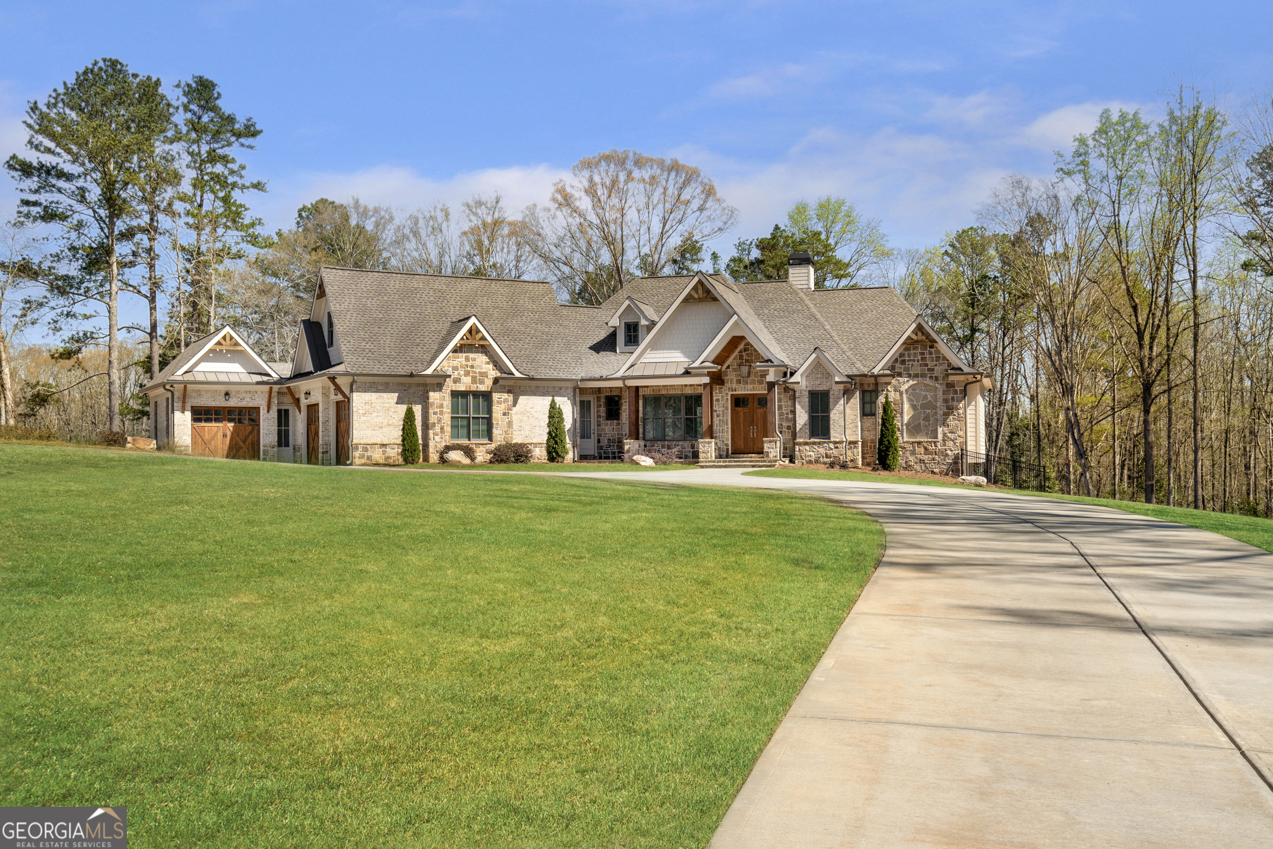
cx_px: 636
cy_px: 424
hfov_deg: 54.4
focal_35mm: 35
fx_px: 1238
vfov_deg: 37.9
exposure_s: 1/1250
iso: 400
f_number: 8
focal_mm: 35
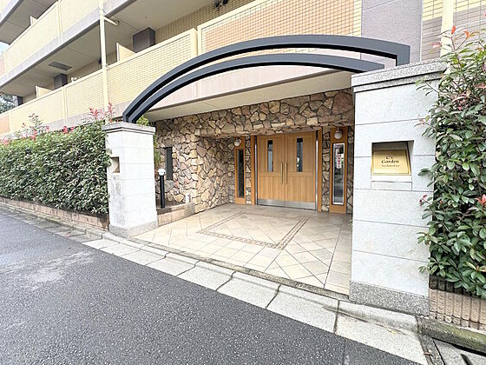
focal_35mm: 15
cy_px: 179
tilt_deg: -3.3
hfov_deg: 98.2
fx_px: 211
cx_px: 246
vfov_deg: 81.7
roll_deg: -0.3
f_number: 2.2
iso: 40
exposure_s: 1/197
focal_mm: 2.22
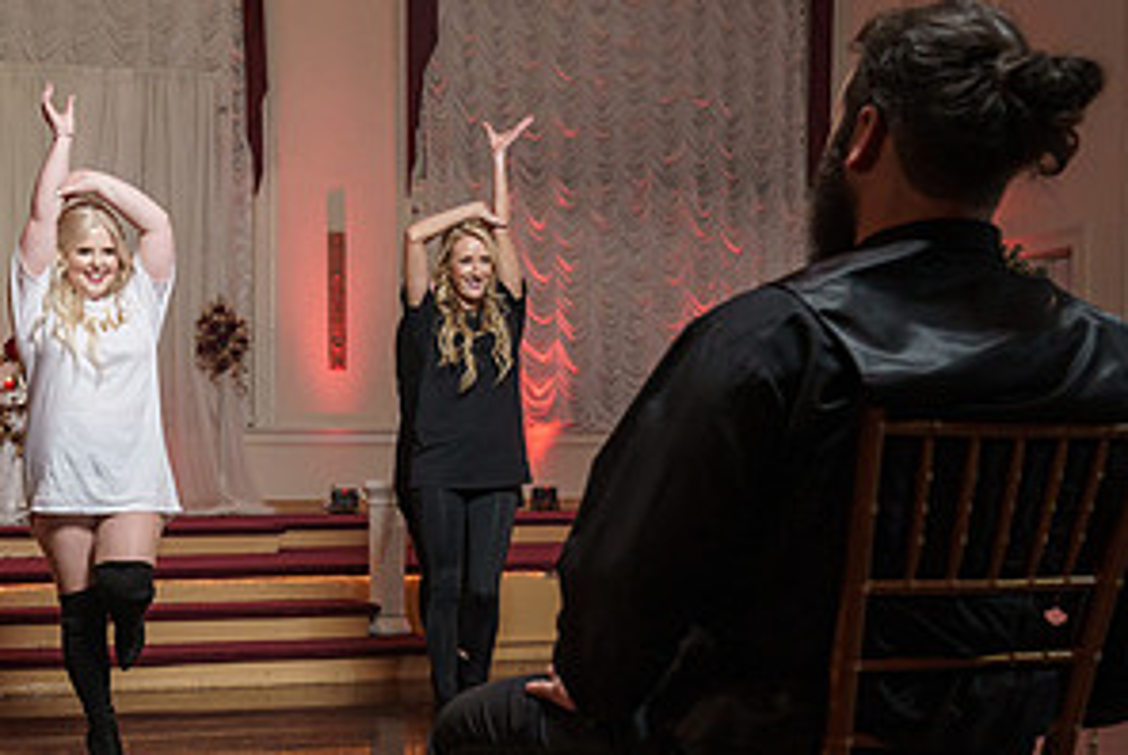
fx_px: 1474
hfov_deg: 39.5
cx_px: 160
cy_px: 585
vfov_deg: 28.2
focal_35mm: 47
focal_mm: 24
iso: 2000
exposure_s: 1/200
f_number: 4
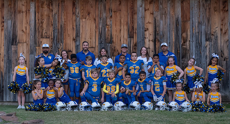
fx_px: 521
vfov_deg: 13.6
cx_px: 114
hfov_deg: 24.9
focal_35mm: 86
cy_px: 83
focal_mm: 70
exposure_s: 1/320
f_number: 4
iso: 3200
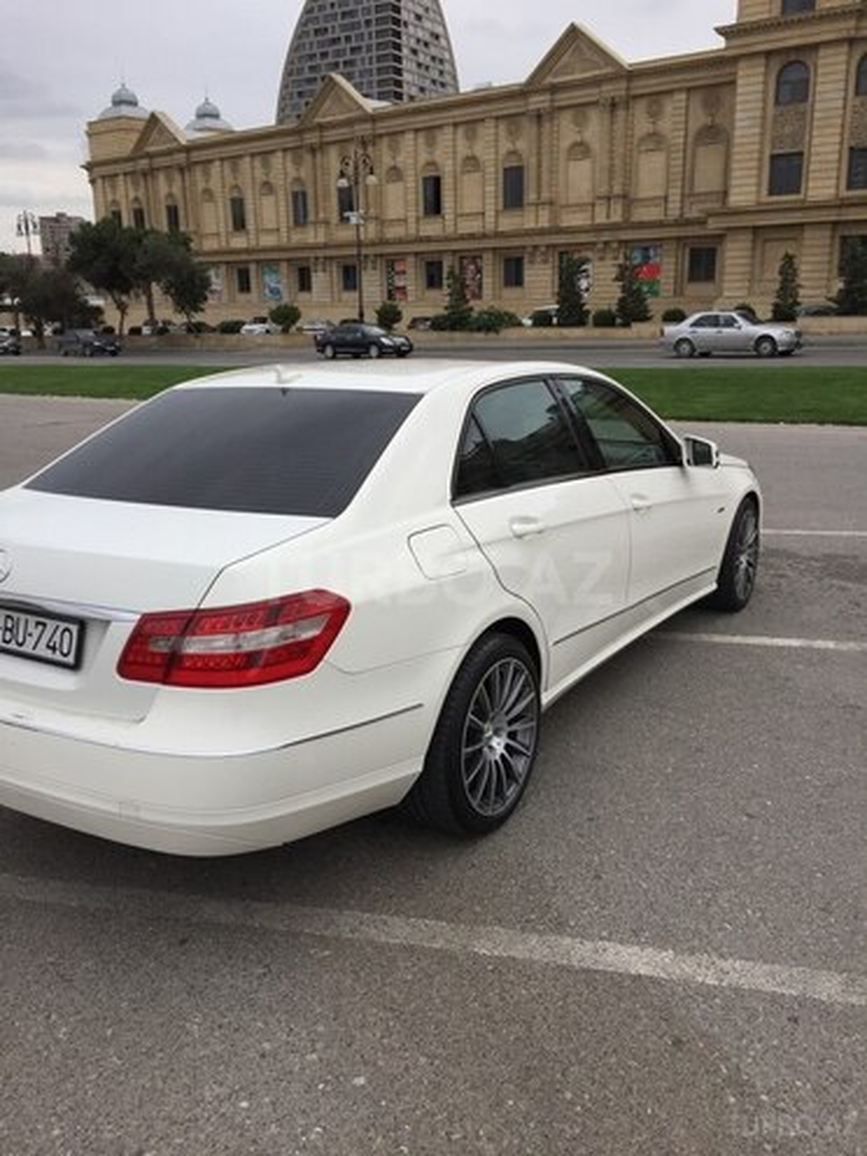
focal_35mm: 29
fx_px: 968
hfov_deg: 48.2
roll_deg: +1.2
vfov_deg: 61.7
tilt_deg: -13.9
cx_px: 434
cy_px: 578
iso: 32
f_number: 2.2
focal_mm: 4.15
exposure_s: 1/1099
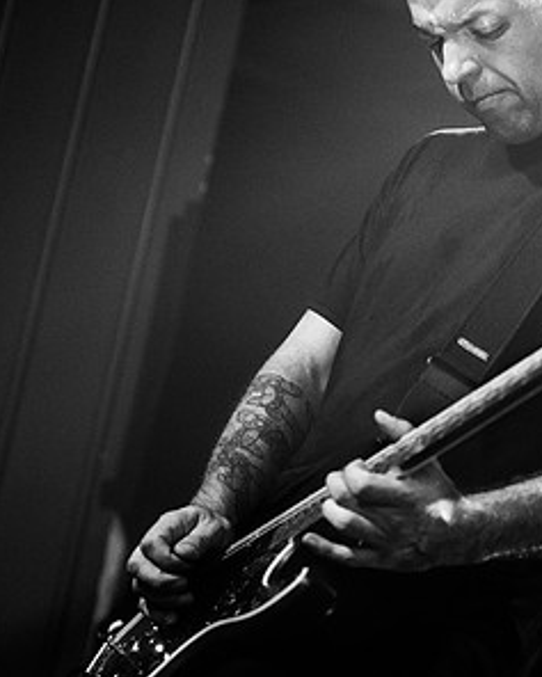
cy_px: 271
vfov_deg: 12.2
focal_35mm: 158
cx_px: 304
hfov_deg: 9.8
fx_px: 3166
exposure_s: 1/250
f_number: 3.2
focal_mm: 86
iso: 3200
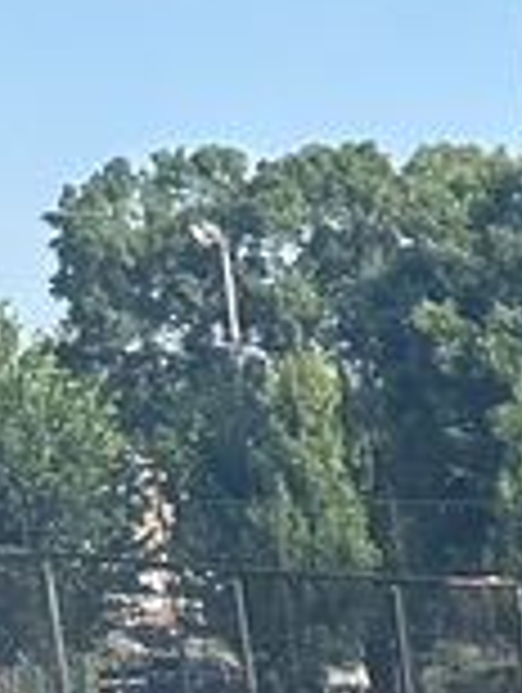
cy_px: 2426
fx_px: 3750
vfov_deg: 8.1
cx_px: 1557
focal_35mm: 187
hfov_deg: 7.1
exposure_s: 1/1562
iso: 80
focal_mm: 6.86
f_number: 1.78
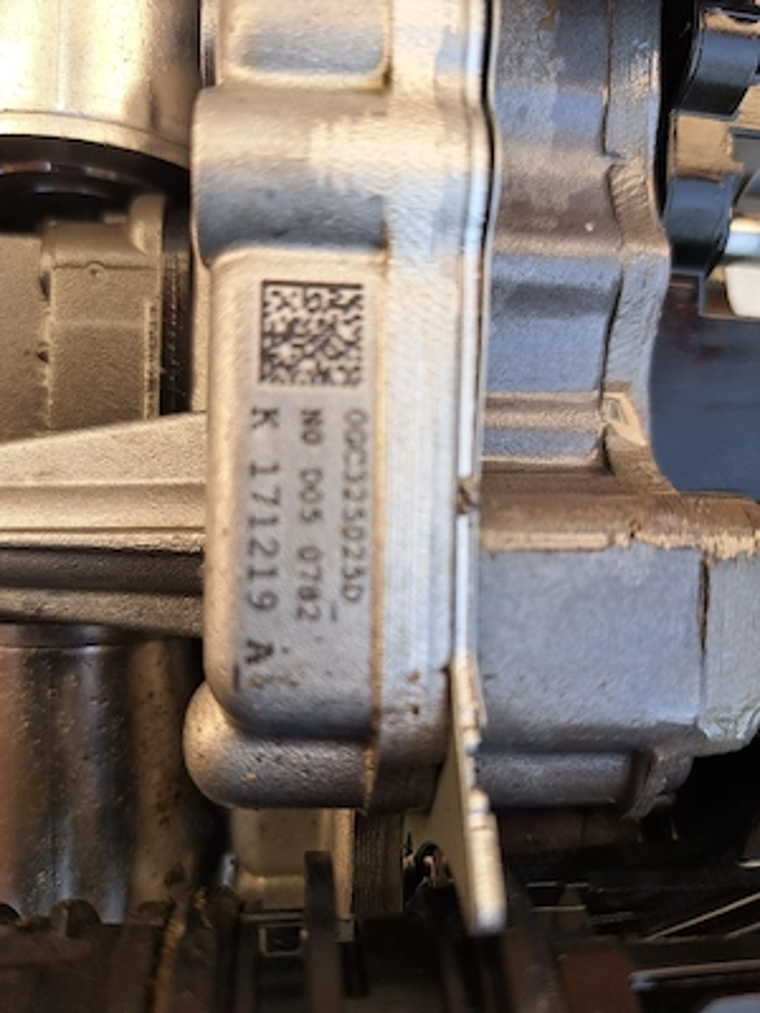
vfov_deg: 71.6
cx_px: 380
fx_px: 703
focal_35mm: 24
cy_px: 506
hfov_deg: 56.8
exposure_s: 1/125
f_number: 1.8
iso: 50
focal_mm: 5.23
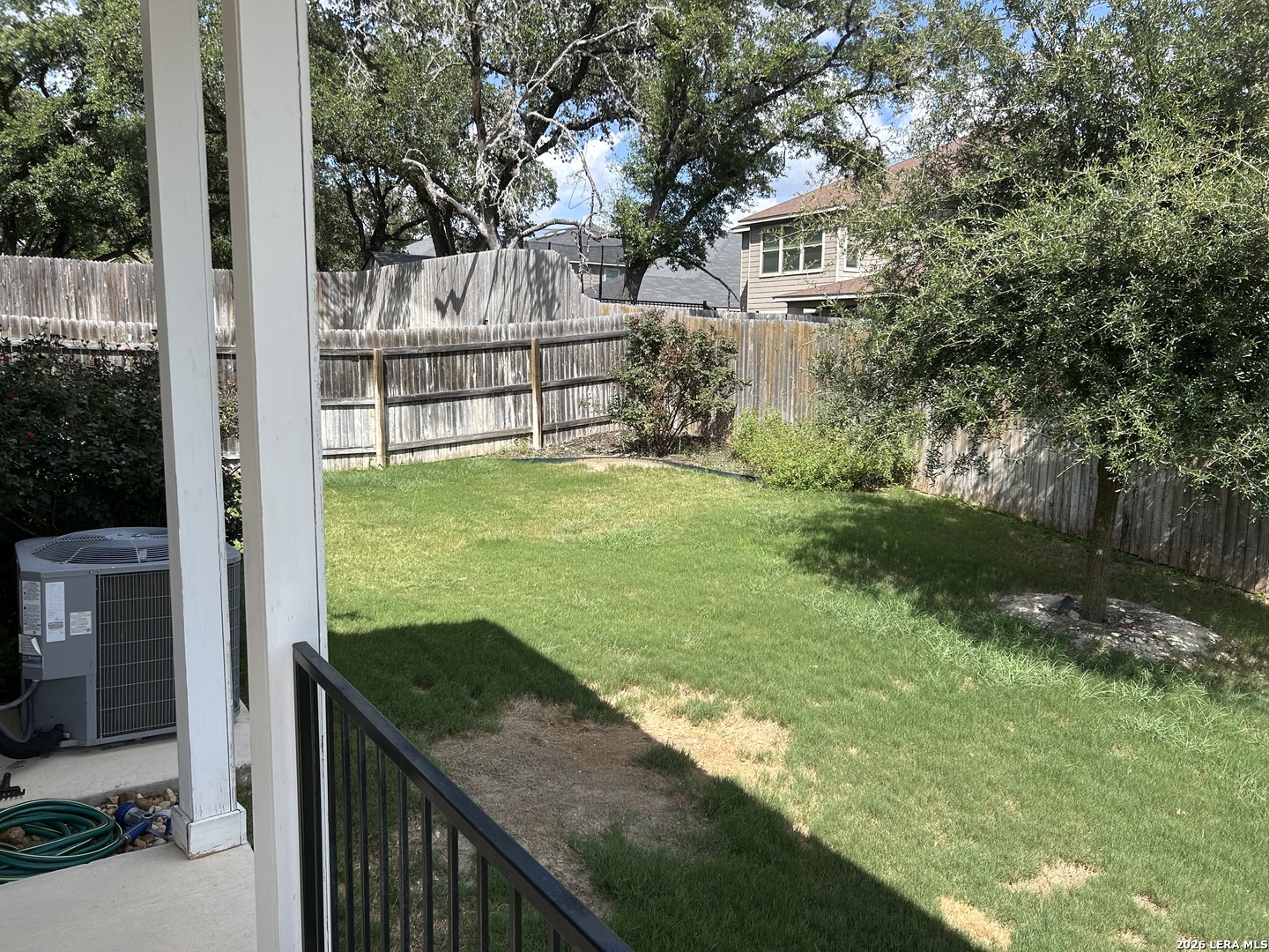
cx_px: 634
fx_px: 953
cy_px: 476
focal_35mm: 26
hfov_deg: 67.3
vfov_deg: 53.1
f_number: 1.5
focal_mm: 5.7
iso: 50
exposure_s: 1/2252
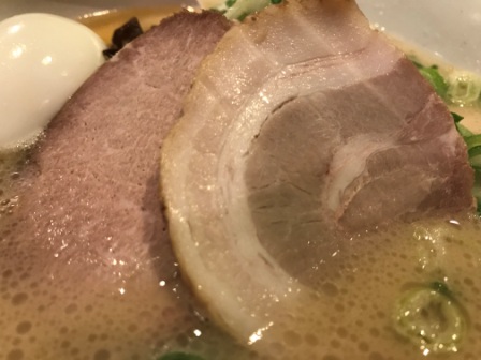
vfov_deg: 49.7
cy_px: 180
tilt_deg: -43.5
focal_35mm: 28
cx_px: 240
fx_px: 389
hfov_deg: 63.4
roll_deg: -3.8
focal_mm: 3.99
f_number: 1.8
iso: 40
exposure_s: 1/24
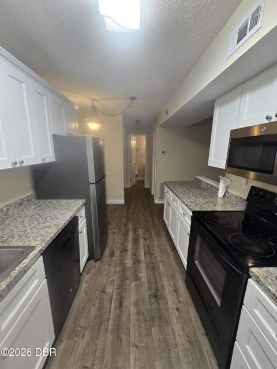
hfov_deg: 89.9
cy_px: 184
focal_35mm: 13
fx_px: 139
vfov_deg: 106.2
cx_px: 138
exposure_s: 1/60
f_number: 2.2
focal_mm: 2.2
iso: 125
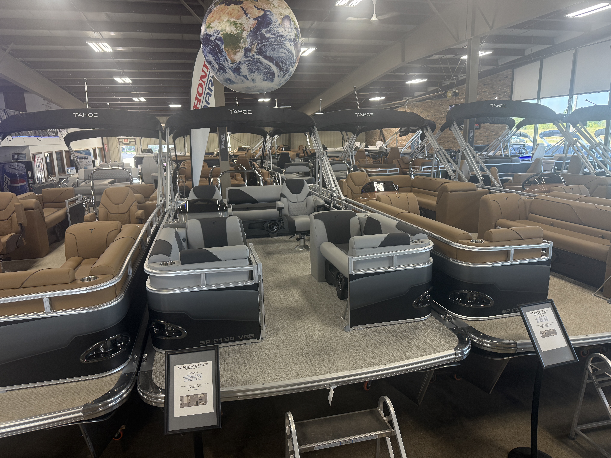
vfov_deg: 56.8
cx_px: 306
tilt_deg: -13.0
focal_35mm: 24
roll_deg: +1.9
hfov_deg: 71.6
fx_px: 424
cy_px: 229
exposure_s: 1/60
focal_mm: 6.76
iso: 160
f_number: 1.78
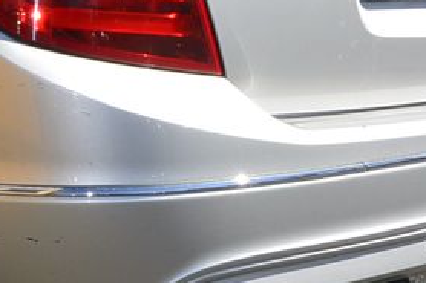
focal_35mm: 107
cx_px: -118
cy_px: -1
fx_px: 1265
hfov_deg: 17.9
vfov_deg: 12.6
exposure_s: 1/250
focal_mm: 11
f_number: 11
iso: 160
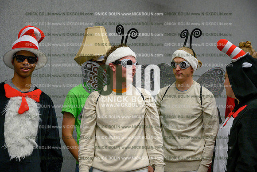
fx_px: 414
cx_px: 128
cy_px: 86
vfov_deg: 23.4
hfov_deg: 34.5
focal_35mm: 58
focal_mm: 58
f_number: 4
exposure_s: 1/400
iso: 4000
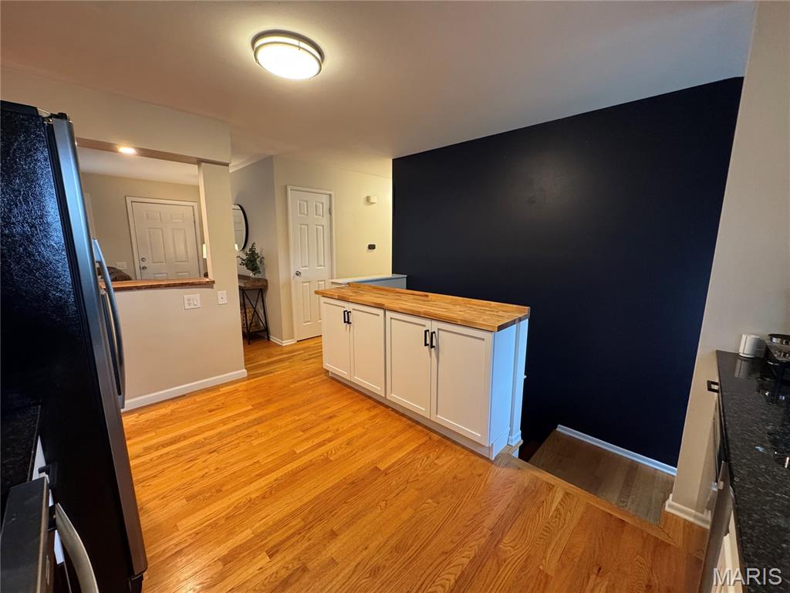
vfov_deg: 85.7
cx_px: 395
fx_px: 320
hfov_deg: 102.1
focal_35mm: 14
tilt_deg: -10.3
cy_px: 296
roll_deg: -0.3
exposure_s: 1/60
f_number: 2.2
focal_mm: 2.22
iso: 320
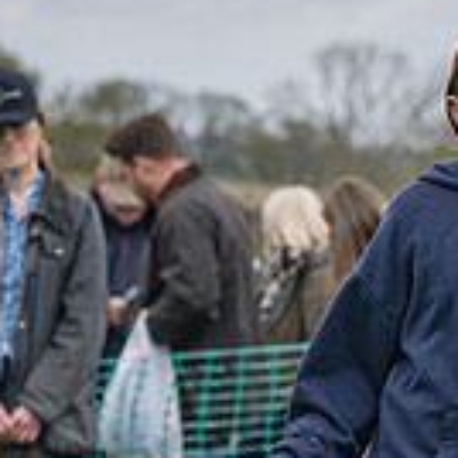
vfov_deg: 5.5
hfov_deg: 5.5
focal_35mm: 318
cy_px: 663
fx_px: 4760
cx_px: 412
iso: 400
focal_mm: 74
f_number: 4
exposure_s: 1/2500
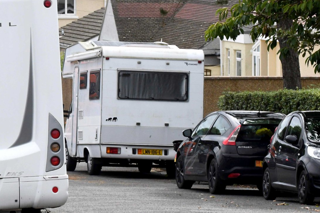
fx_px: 2390
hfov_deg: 7.6
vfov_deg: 5.1
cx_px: 32
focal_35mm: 269
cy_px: 83
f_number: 18
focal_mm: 95
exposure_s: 1/1250
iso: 1250
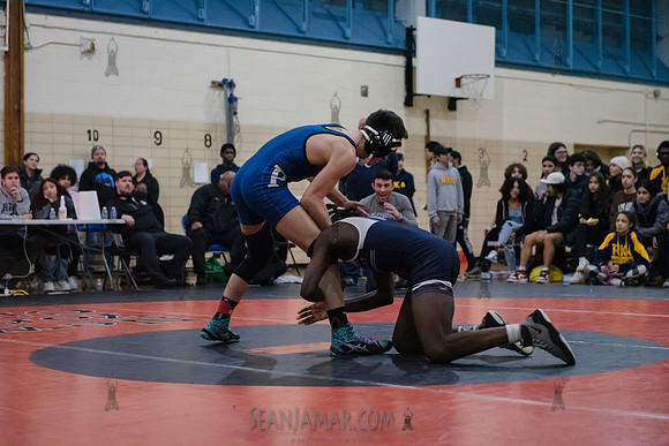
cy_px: 223
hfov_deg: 28.8
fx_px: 1301
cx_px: 334
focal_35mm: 70
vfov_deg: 19.5
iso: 8000
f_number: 3.2
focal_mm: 70
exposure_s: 1/400
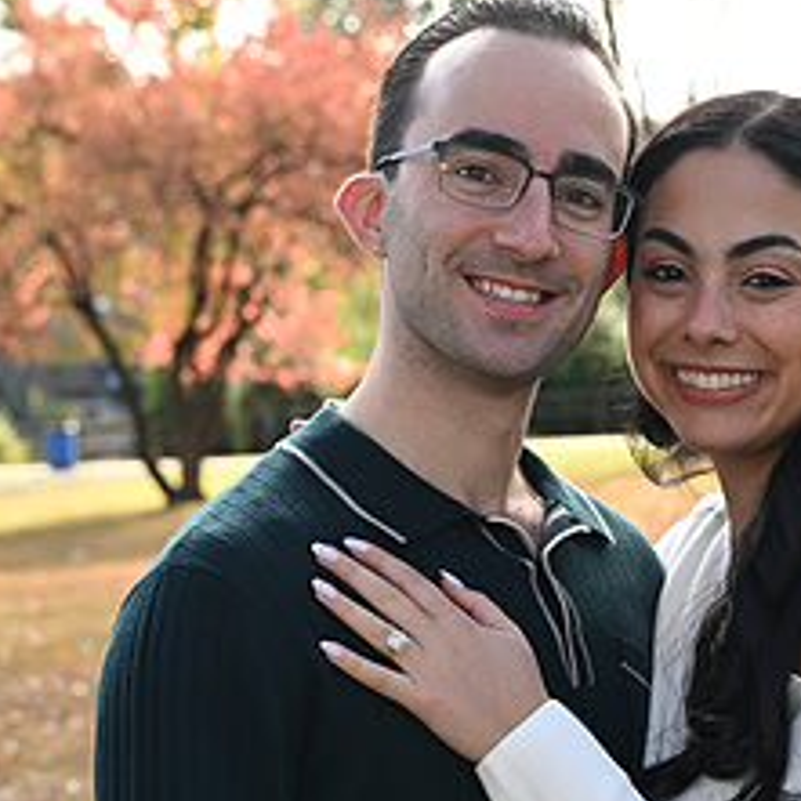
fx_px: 3508
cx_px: 690
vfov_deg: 12.9
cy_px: 761
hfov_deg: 12.9
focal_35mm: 134
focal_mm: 60
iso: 200
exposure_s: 1/80
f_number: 6.3
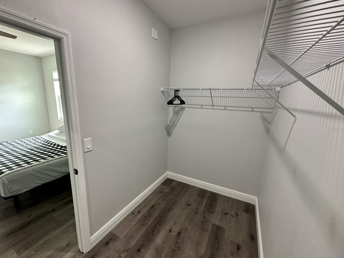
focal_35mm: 15
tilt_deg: -12.1
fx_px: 149
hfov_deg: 98.1
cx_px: 168
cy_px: 130
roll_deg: -2.3
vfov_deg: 81.8
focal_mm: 2.22
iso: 160
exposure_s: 1/60
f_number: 2.2
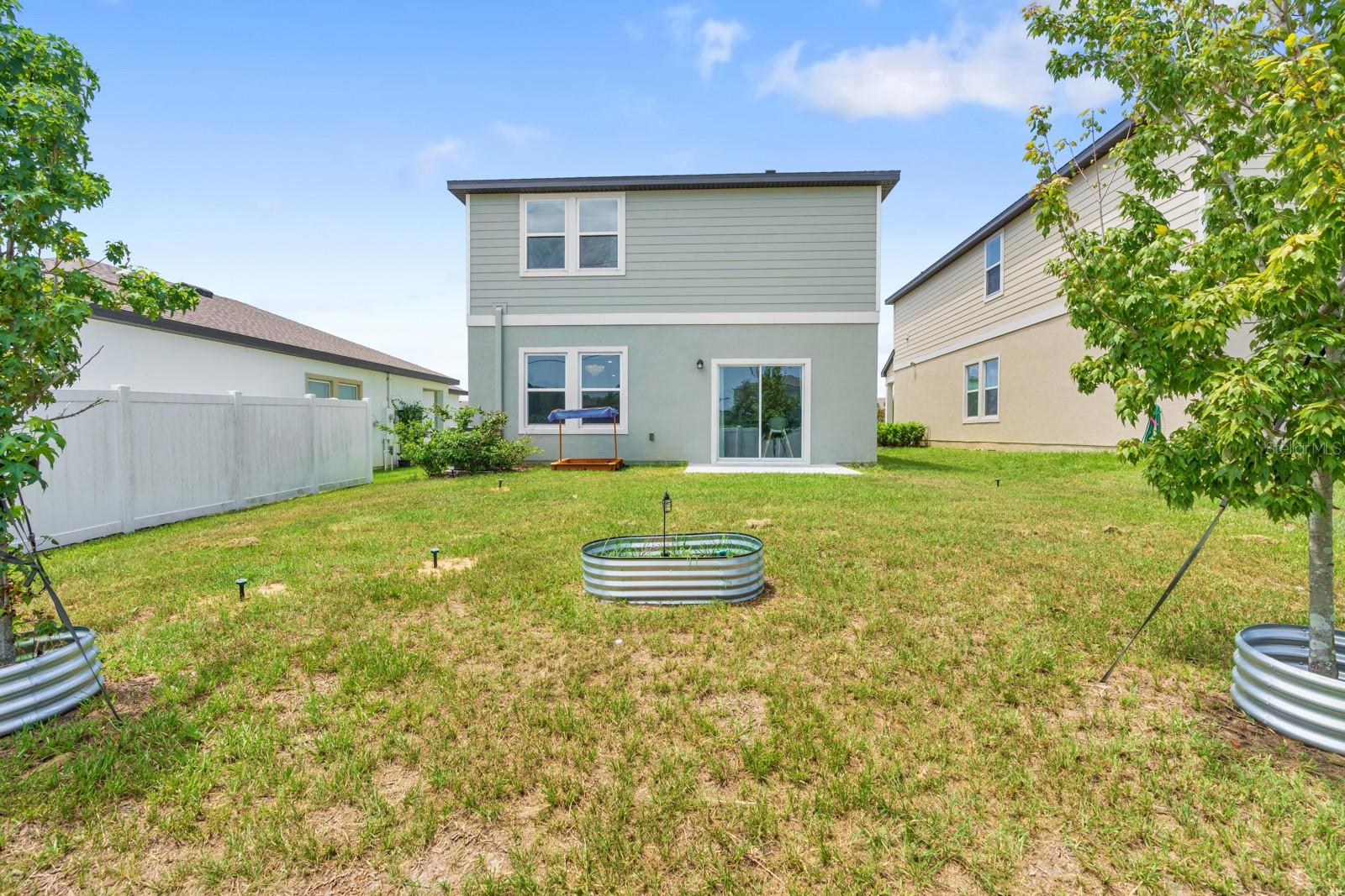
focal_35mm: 16
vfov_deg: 73.8
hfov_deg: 96.7
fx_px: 598
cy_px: 448
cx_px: 672
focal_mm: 16
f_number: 8
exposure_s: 1/320
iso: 200
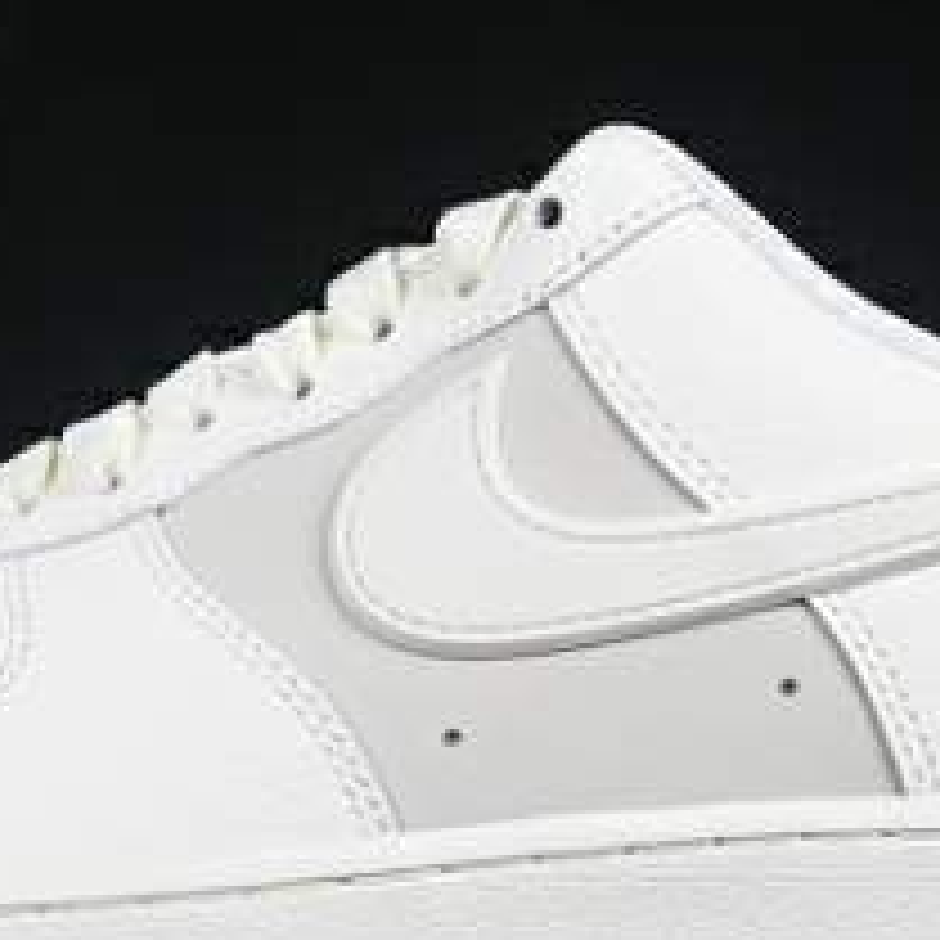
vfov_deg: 7.9
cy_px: 436
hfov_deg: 7.9
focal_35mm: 222
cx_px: 391
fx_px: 6820
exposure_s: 1/80
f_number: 8
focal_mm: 50
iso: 160
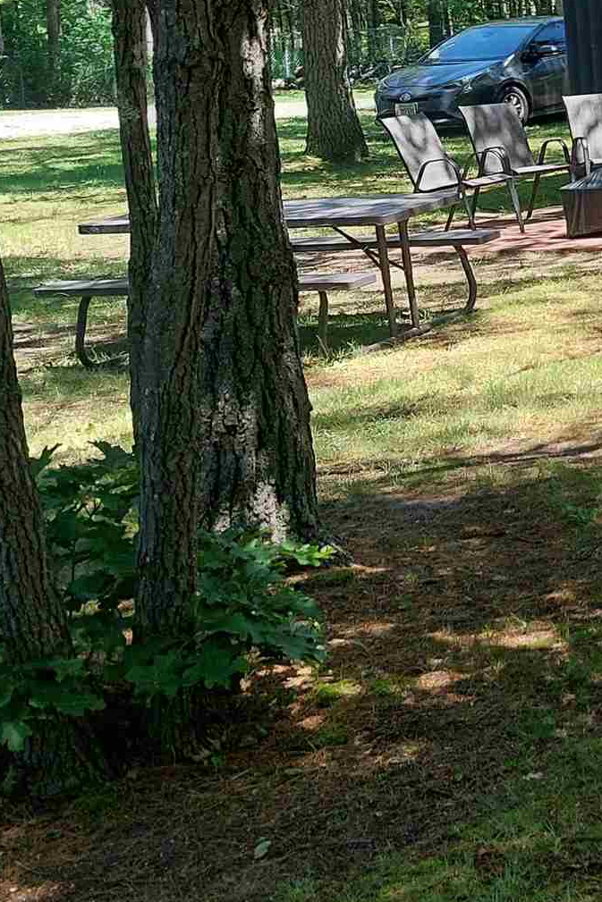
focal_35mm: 76
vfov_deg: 26.1
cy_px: 165
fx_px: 1906
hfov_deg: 15.0
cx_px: 1163
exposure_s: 1/189
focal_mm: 5.23
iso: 25
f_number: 1.8
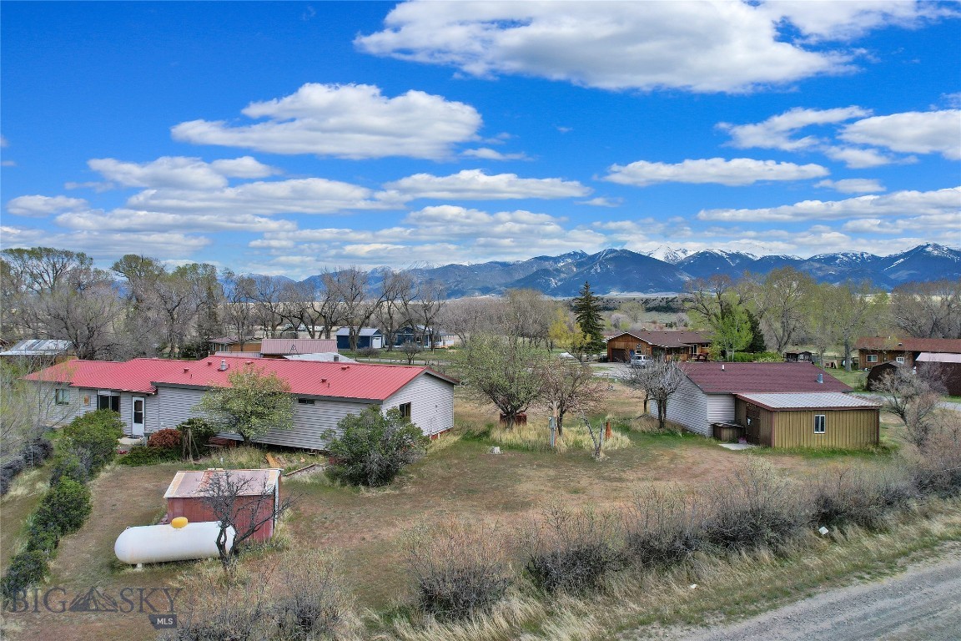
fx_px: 587
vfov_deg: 57.2
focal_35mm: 22
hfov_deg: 78.6
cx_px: 480
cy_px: 320
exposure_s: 1/3000
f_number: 2.8
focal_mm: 8.38
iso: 130
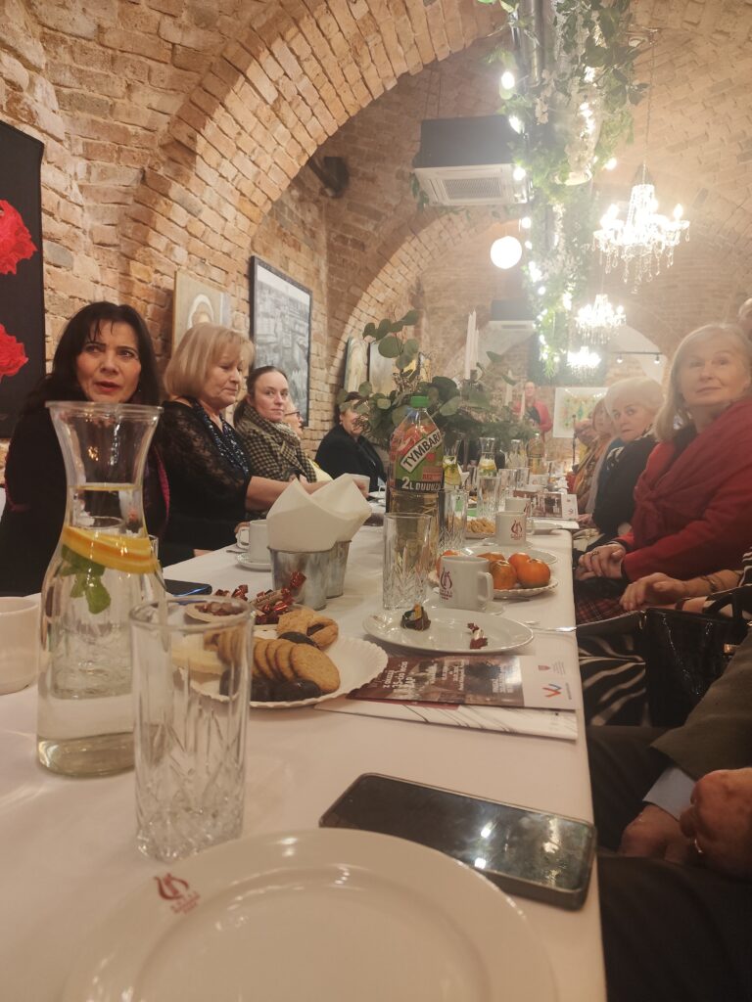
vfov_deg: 73.9
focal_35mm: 23
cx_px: 376
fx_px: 666
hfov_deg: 58.9
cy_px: 501
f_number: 1.65
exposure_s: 1/50
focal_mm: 6.19
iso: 400
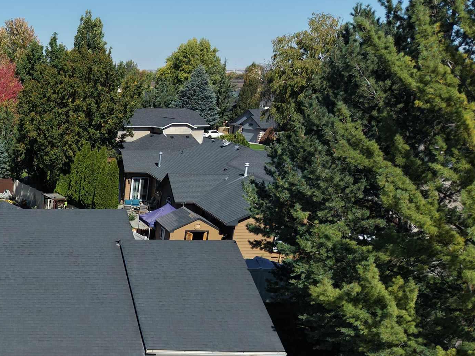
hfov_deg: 32.0
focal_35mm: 53
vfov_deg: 26.0
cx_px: -46
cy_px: 364
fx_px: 727
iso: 200
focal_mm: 8.67
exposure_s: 1/6000
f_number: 1.8
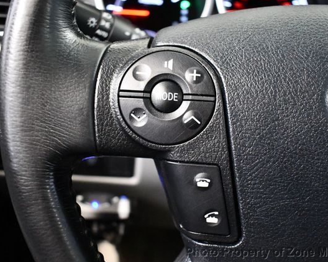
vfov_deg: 36.5
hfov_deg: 44.8
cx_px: 178
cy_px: 131
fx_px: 398
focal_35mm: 41
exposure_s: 1/60
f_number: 3.5
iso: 7200
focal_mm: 18
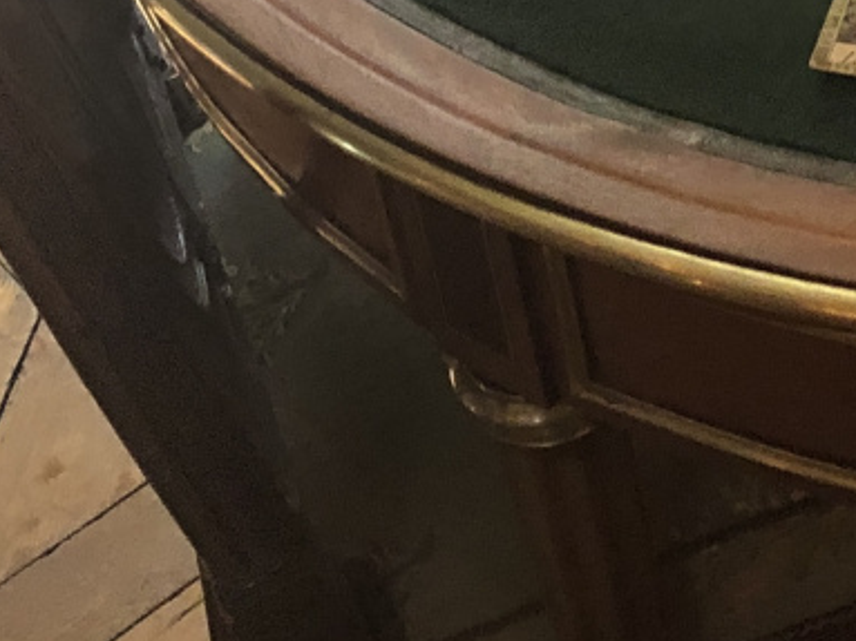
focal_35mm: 117
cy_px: -623
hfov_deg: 15.8
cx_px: 1171
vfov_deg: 11.5
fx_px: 2892
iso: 100
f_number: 1.8
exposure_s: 1/9
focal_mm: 3.99
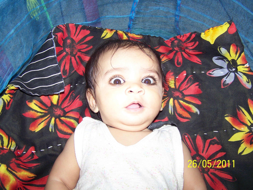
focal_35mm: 38
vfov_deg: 37.7
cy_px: 95
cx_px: 126
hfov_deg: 49.0
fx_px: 278
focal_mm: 6.3
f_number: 2.8
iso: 80
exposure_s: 1/60
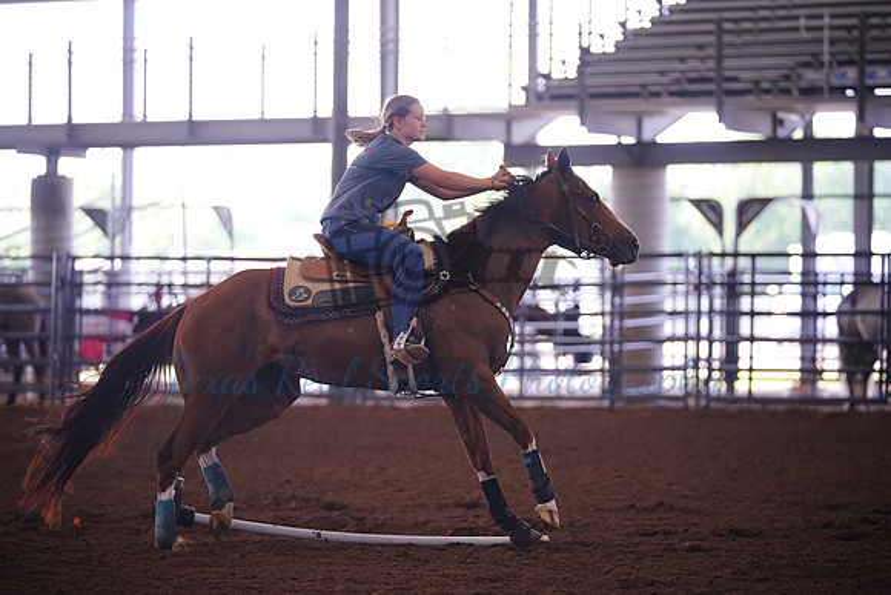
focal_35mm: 158
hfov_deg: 13.0
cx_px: 446
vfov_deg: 8.7
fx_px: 3911
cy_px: 298
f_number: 2.8
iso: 4000
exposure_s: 1/1250
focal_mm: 158
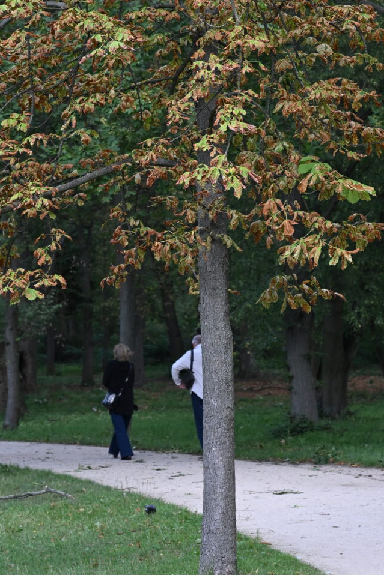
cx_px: 223
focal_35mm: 155
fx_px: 2479
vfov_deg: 13.2
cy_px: 96
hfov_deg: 8.9
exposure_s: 1/640
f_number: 4
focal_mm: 58
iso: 400
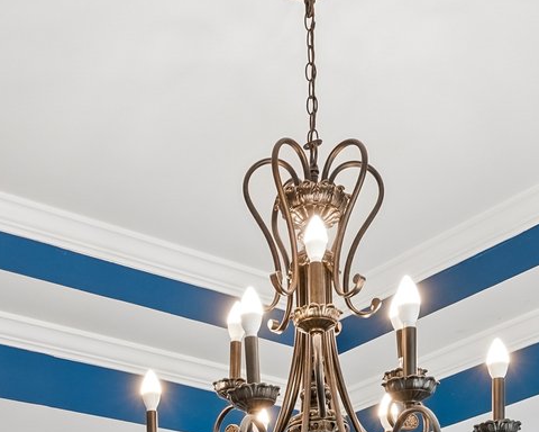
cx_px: 171
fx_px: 1021
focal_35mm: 64
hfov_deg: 29.3
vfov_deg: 19.0
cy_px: 745
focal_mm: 16
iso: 400
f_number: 8
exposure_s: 1/13
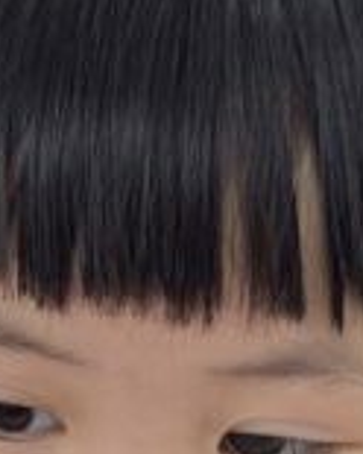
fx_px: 2108
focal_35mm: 157
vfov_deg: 10.8
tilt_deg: -42.4
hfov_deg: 9.8
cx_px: 94
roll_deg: +4.0
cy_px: 1011
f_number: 1.6
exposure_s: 1/100
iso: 50
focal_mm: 5.1
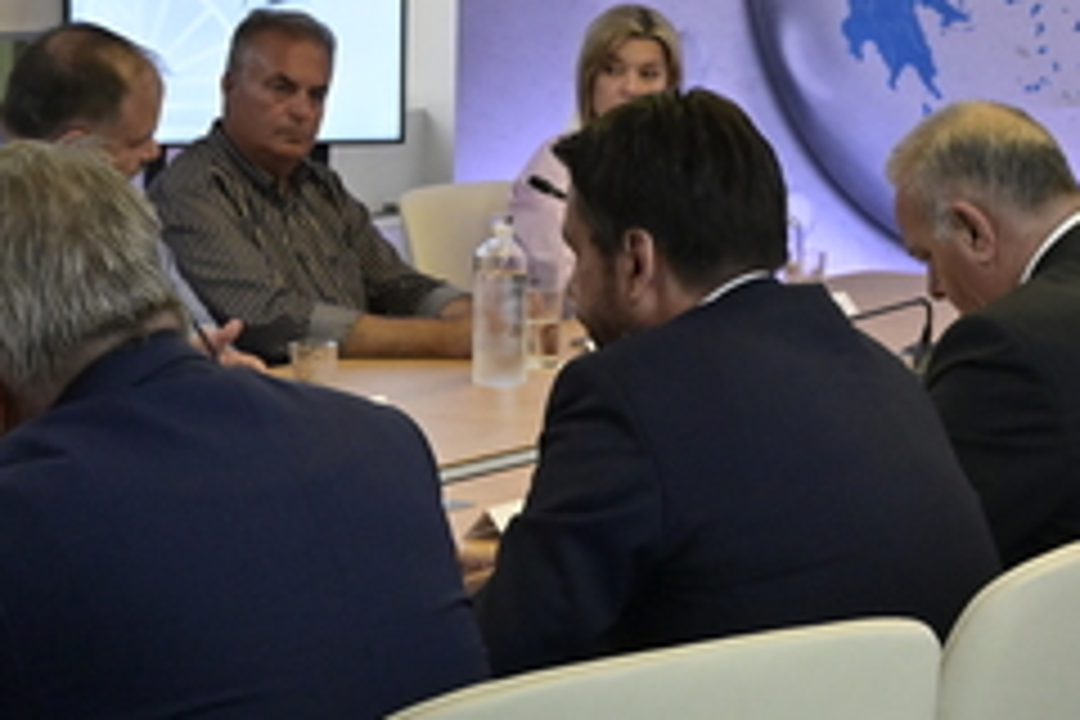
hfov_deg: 18.5
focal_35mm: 110
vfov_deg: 12.3
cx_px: 796
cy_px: 43
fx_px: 3300
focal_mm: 44
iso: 4000
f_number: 10
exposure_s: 1/200
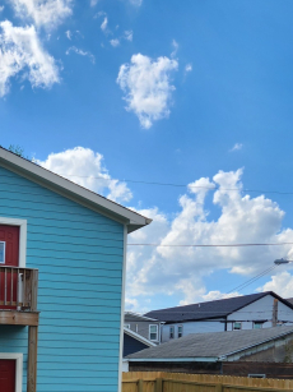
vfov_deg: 35.2
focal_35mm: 50
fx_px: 565
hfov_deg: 28.3
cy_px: 377
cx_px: 50
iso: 20
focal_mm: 5.4
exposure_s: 1/1844
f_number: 1.8
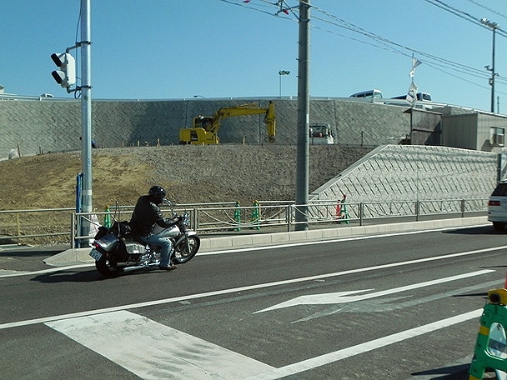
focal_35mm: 37
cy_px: 190
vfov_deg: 38.7
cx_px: 254
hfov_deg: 50.1
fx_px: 542
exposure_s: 1/2000
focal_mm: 6.6
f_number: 4.5
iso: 200
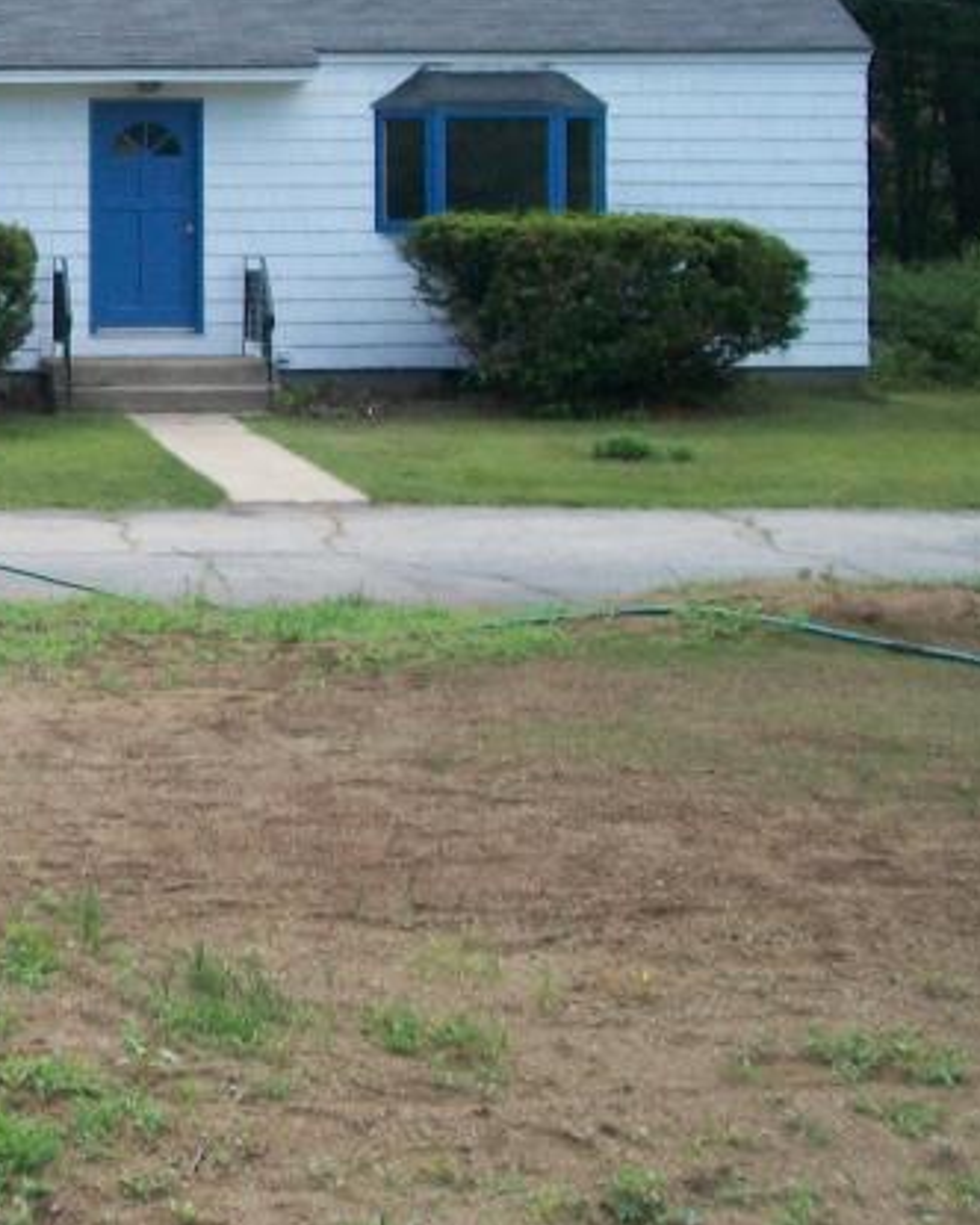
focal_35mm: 77
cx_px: -277
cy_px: 215
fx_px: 2792
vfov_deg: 24.3
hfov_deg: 18.6
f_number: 2.9
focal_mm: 5.7
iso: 80
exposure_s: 1/640
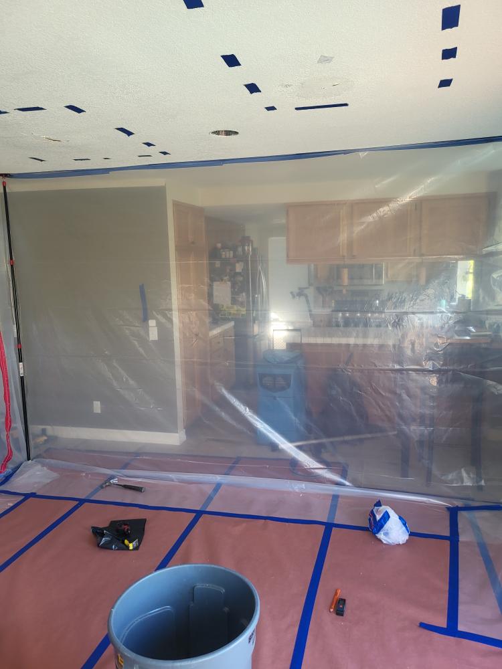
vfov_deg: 67.3
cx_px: 251
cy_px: 334
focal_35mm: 26
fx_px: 503
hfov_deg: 53.1
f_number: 1.8
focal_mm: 5.4
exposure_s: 1/120
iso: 160
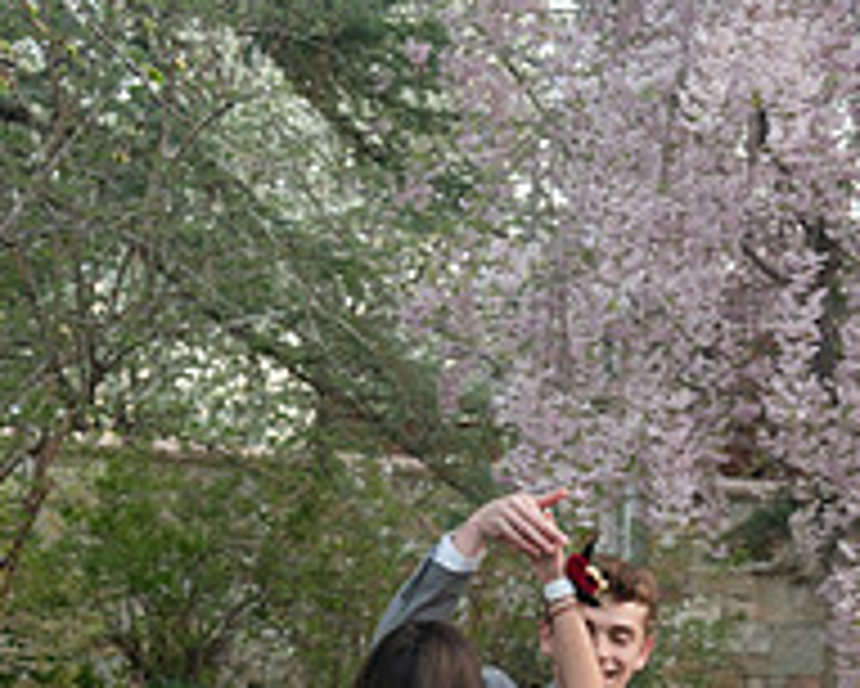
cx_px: 585
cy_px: 769
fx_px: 2929
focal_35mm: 115
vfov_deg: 13.1
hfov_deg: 16.7
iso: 800
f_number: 5.6
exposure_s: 1/125
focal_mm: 52
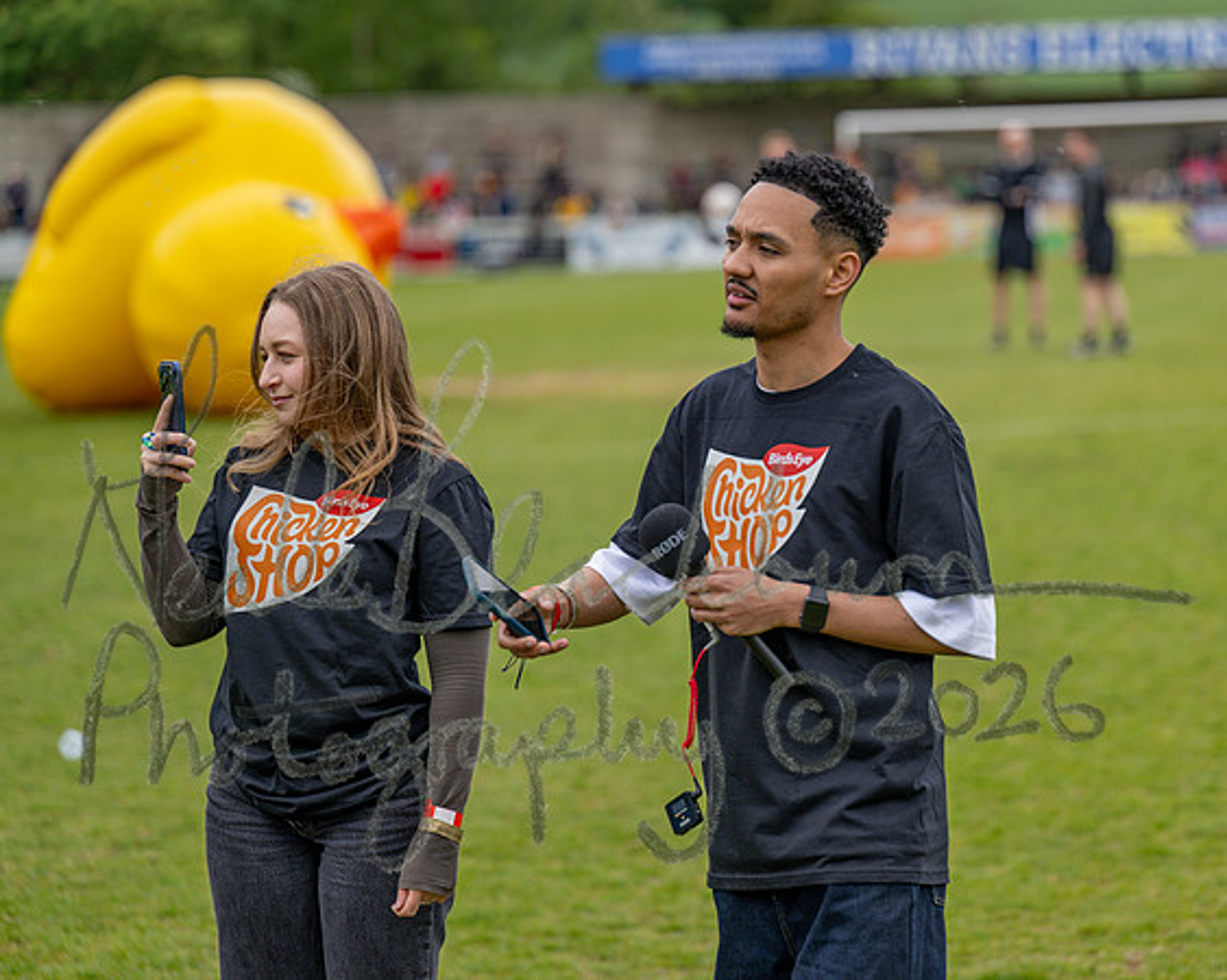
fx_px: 4588
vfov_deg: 12.2
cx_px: 787
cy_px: 456
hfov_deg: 15.2
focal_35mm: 126
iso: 125
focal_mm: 105
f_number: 2.8
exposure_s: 1/1250
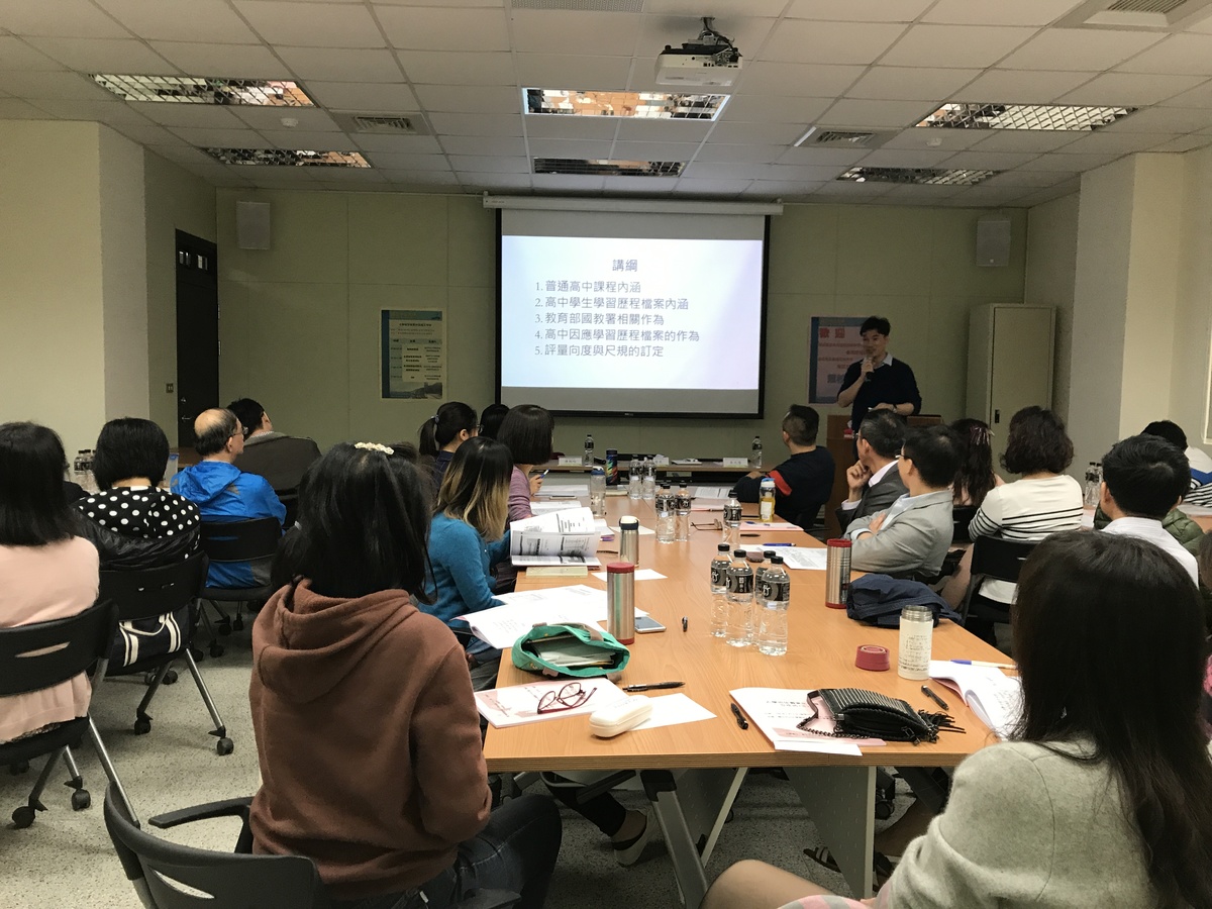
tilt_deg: -6.0
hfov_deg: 63.4
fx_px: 980
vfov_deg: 49.7
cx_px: 606
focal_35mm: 28
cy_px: 454
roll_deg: -0.6
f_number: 1.8
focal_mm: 3.99
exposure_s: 1/30
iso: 32
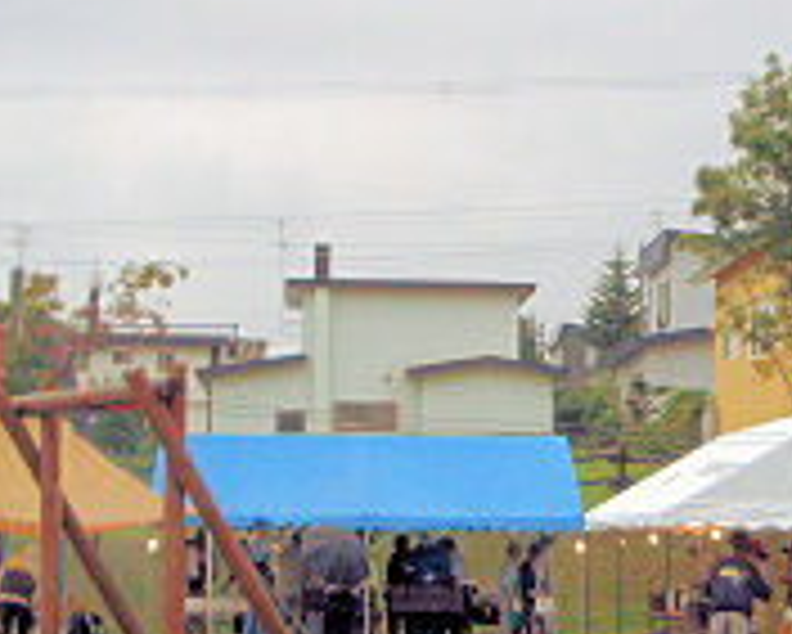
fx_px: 1923
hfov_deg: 23.1
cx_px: 549
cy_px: 317
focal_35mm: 82
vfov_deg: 18.7
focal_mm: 5.8
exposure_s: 1/400
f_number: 2.6
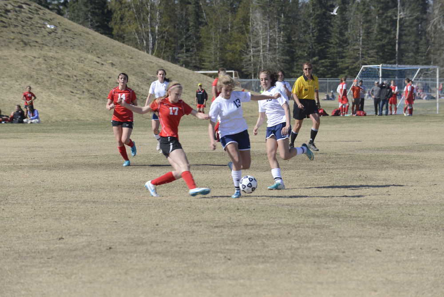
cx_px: 222
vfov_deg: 6.9
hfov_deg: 10.3
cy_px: 148
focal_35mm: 200
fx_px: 2468
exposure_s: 1/400
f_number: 6.3
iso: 140
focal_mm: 200
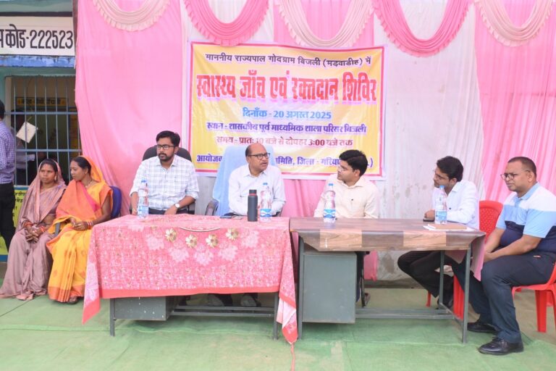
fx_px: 533
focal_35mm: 34
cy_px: 186
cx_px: 278
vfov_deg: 38.4
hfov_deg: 55.1
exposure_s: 1/160
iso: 640
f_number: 8
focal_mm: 23
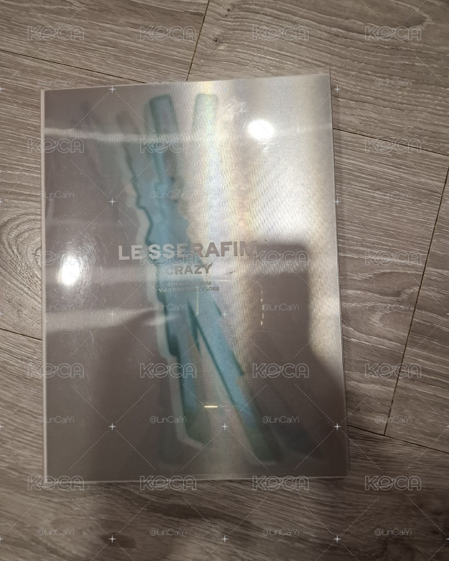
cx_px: 225
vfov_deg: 70.3
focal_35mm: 24
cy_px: 276
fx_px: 399
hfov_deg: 58.8
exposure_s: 1/120
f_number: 1.8
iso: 320
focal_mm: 5.54
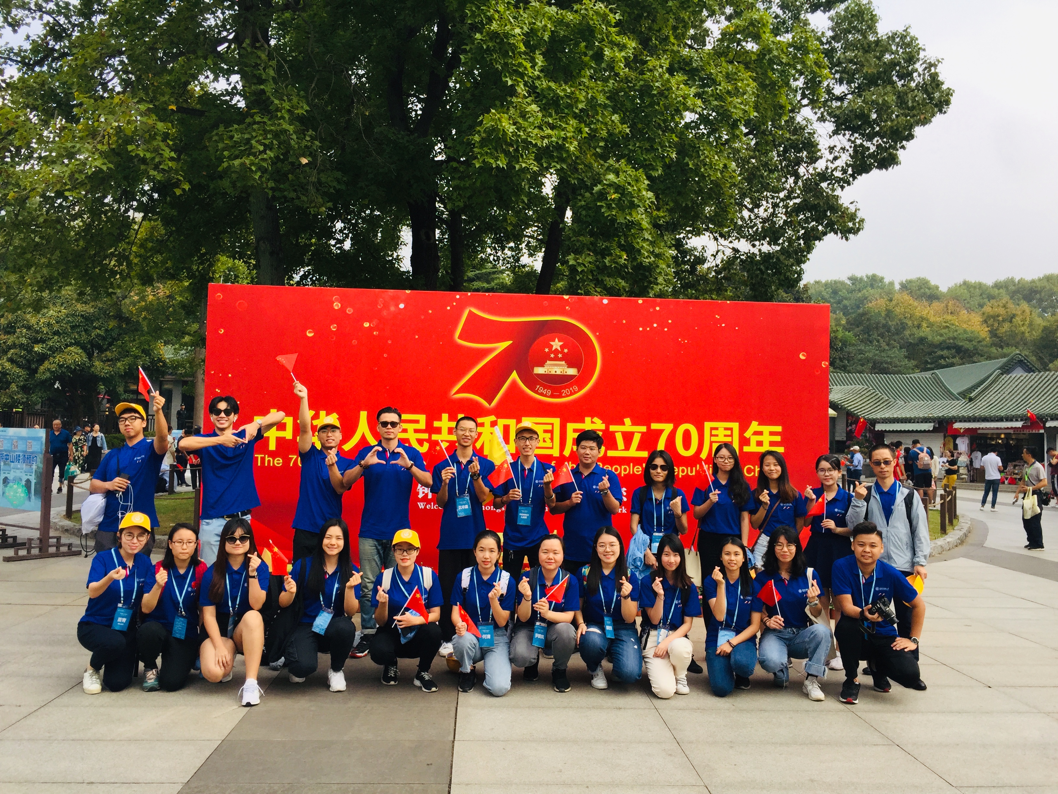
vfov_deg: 48.2
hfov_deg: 61.7
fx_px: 886
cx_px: 529
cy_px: 397
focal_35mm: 29
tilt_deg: +4.8
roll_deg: -2.1
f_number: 2.2
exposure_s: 1/1199
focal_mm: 4.15
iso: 32
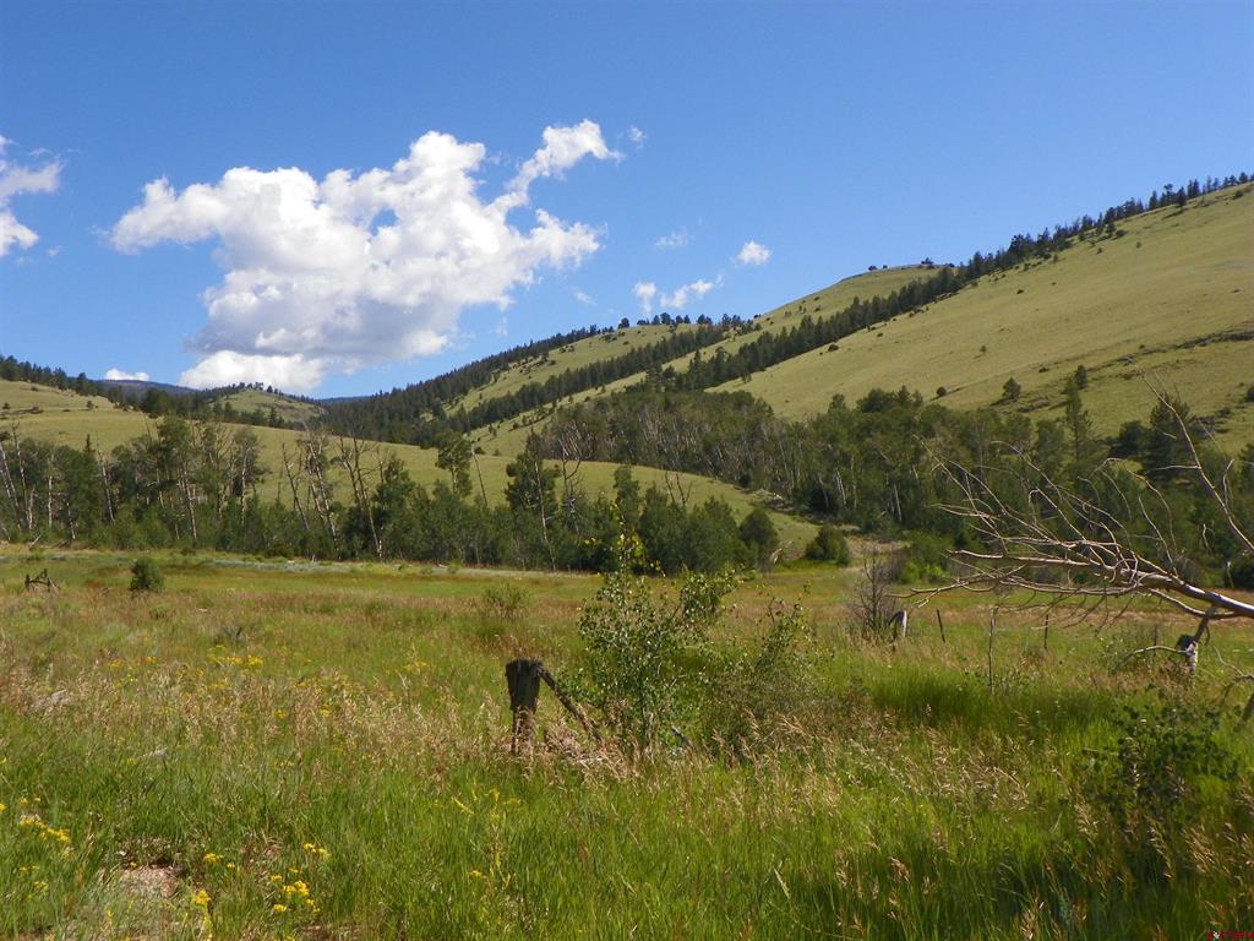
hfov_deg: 50.1
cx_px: 627
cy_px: 470
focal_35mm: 37
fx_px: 1340
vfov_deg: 38.7
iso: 64
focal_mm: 6.6
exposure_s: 1/320
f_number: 5.6
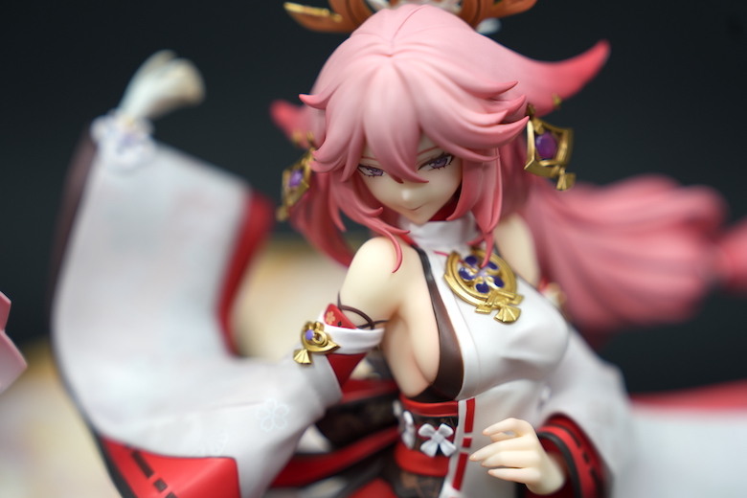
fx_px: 1452
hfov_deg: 28.8
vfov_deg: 19.5
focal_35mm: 70
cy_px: 249
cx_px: 374
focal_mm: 70
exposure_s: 1/80
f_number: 2.8
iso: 200
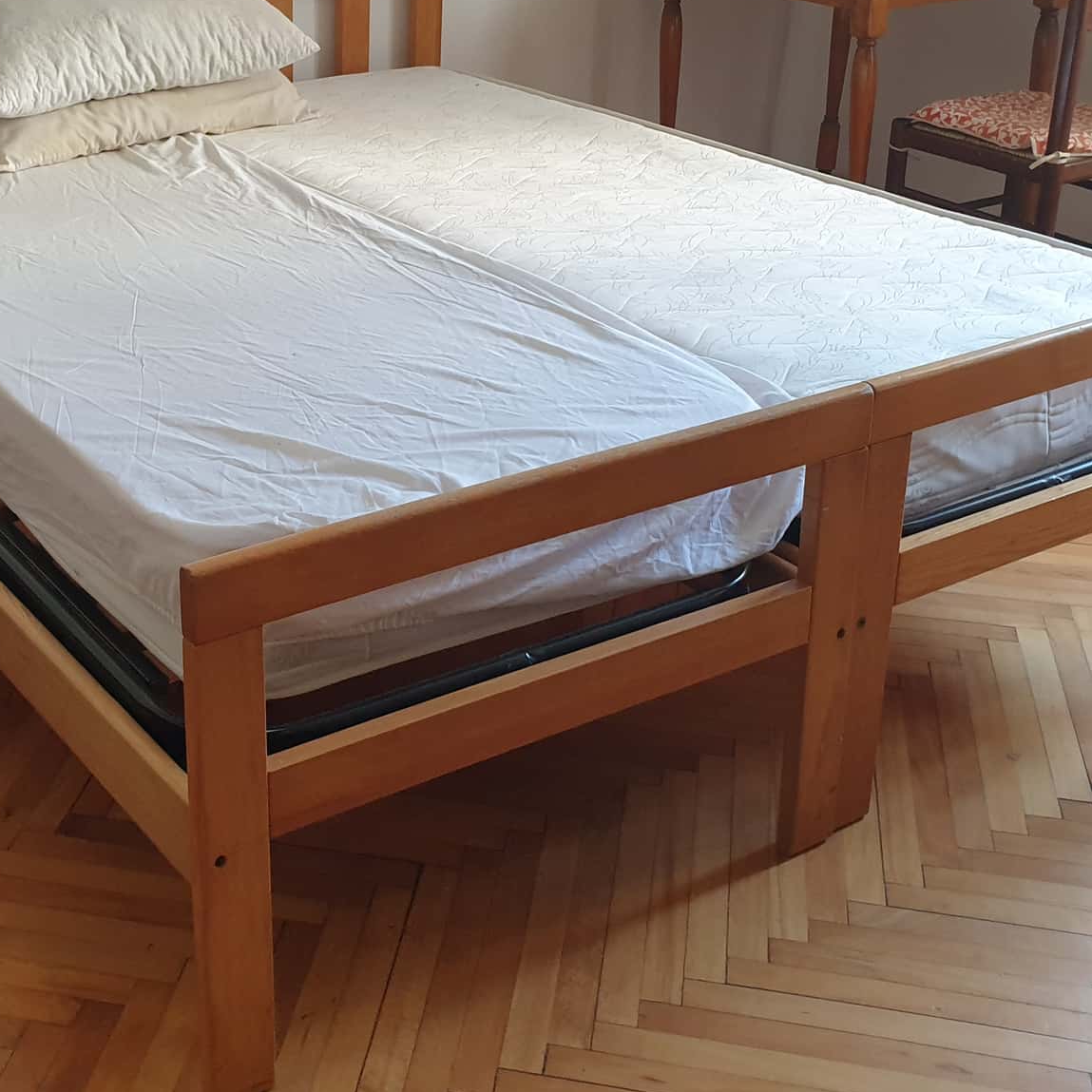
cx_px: 304
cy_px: 309
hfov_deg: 34.8
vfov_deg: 34.8
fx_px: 1713
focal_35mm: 48
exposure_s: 1/50
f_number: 2.4
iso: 200
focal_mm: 4.3
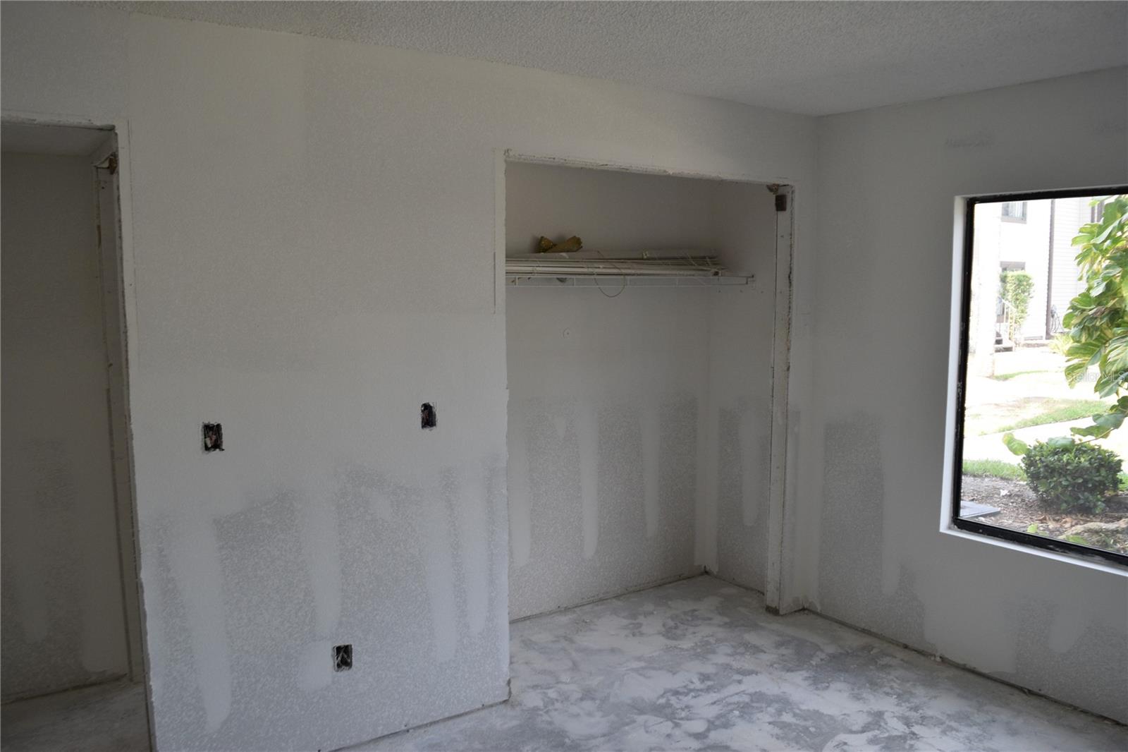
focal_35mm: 27
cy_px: 376
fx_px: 846
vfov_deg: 47.9
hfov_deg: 67.4
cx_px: 564
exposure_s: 1/125
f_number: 5.6
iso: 400
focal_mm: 18
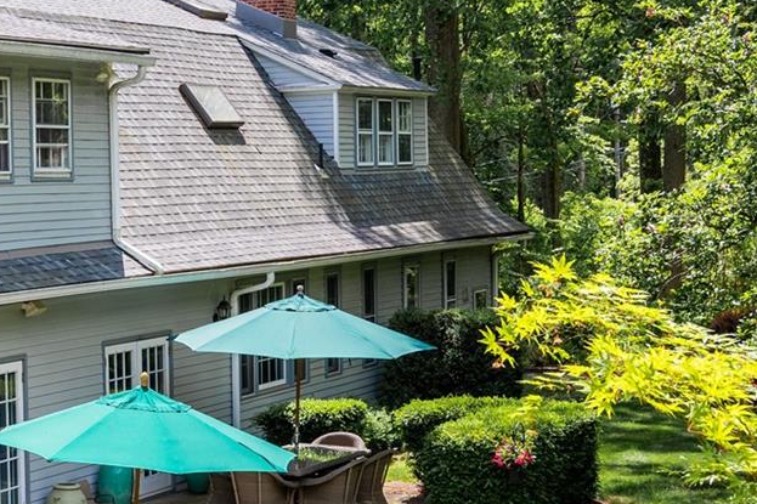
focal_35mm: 92
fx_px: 1934
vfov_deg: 14.9
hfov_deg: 21.0
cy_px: 253
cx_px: -95
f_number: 7.1
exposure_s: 1/200
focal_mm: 28
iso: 100
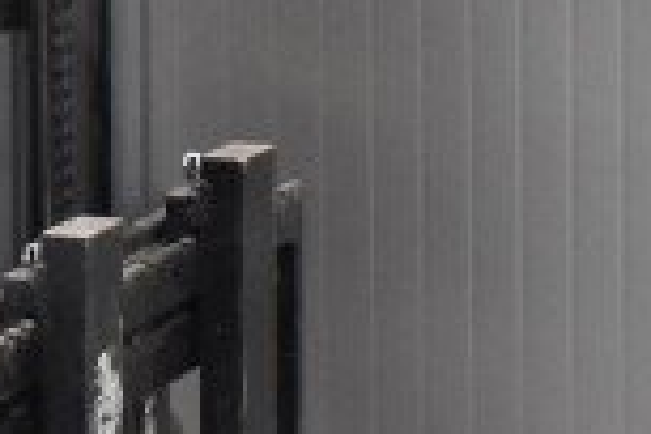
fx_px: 5949
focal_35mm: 329
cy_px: -494
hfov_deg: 6.1
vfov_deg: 4.1
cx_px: -736
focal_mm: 28
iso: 1600
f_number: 5
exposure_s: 1/40
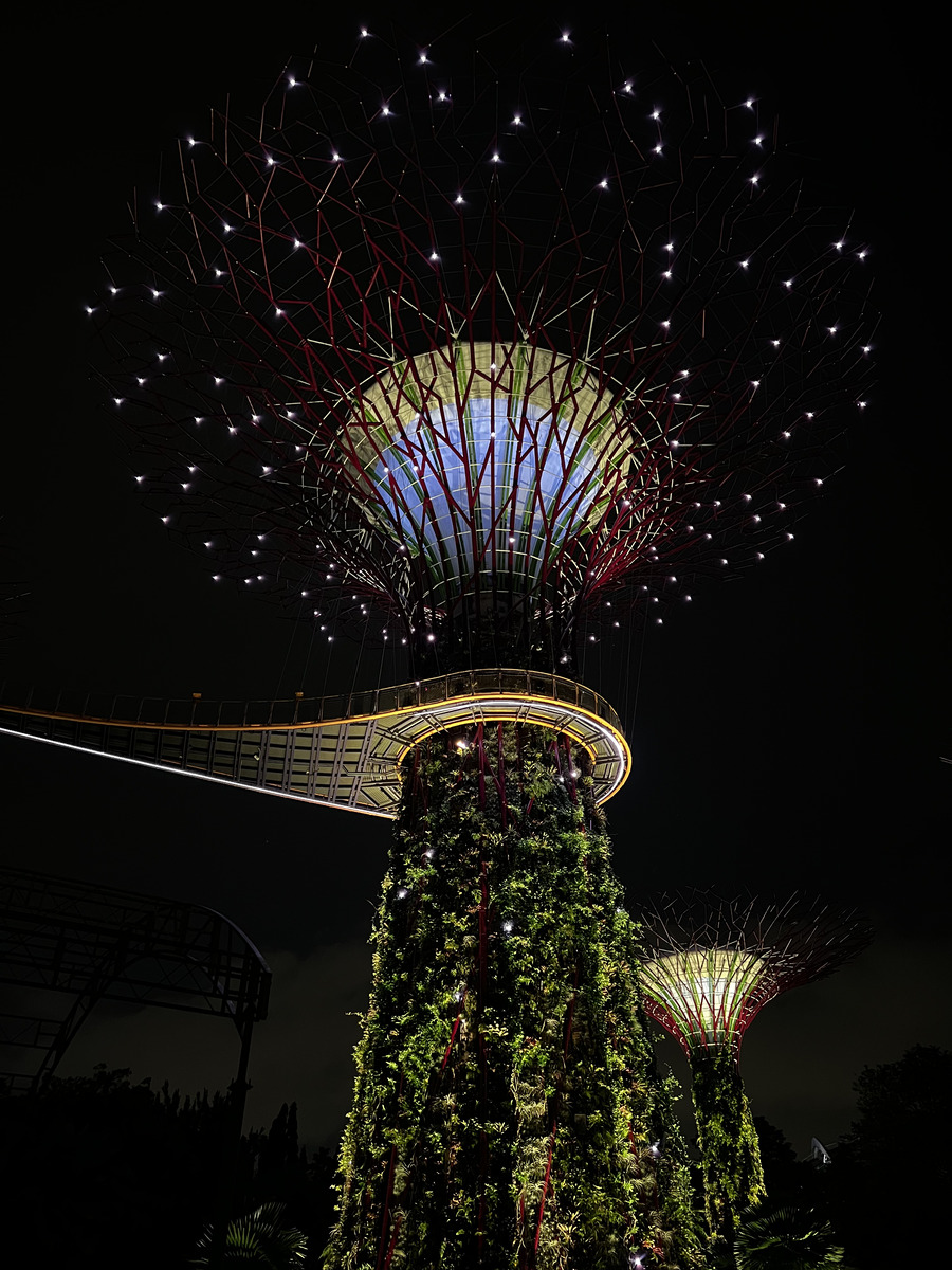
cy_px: 635
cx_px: 476
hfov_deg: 53.1
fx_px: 953
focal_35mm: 26
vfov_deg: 67.3
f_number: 1.5
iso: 1000
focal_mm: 5.7
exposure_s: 1/30
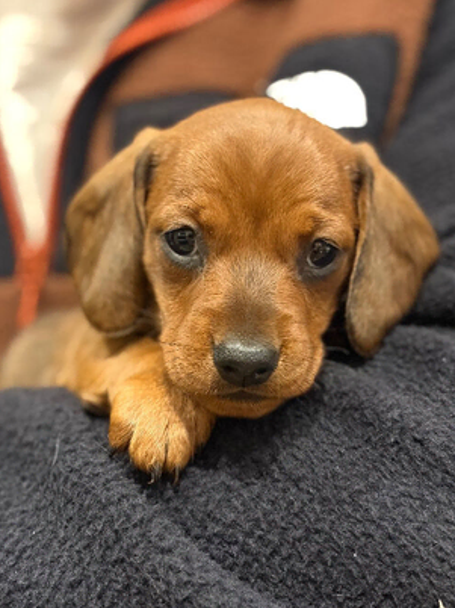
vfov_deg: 31.7
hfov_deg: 24.0
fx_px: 1070
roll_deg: +0.6
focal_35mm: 61
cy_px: 296
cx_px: 220
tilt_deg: -6.4
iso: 400
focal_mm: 5.96
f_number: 1.6
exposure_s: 1/20
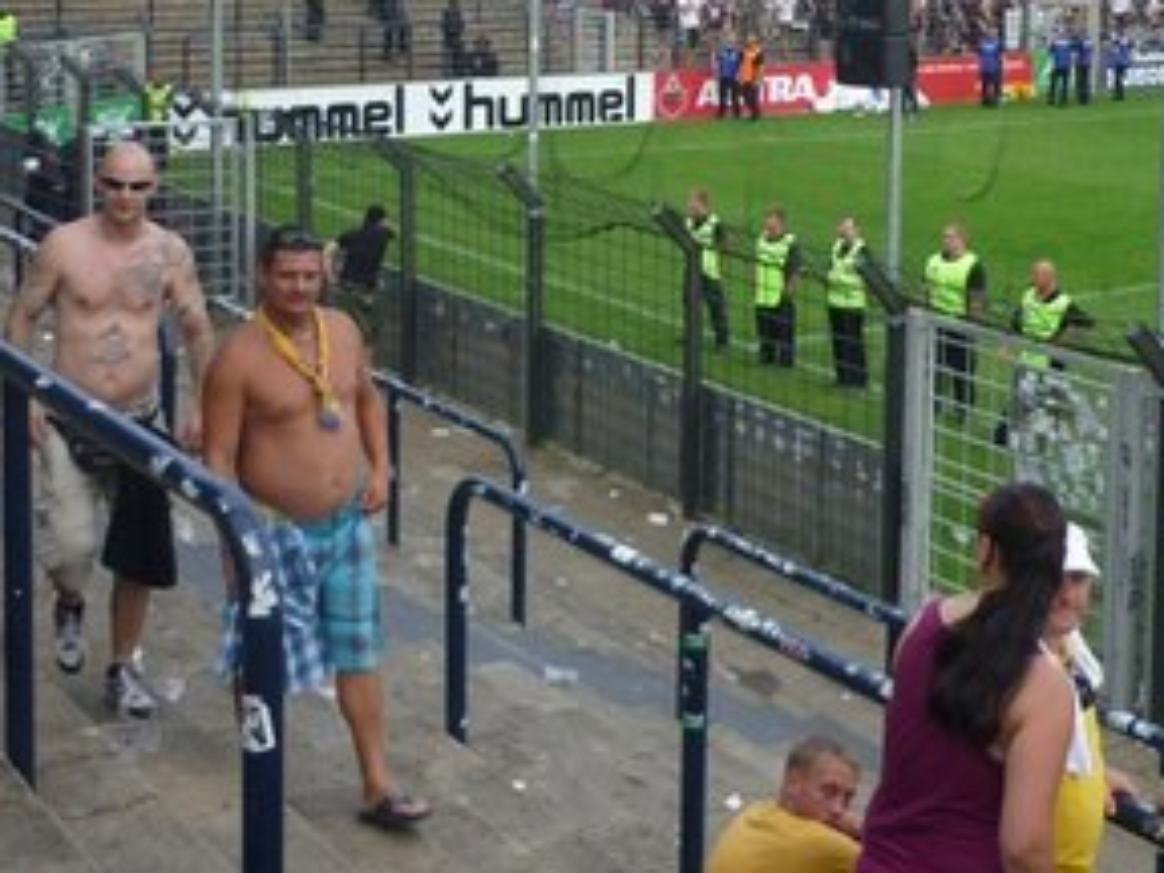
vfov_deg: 23.3
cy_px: 73
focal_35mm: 61
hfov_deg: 31.6
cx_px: 717
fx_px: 2051
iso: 80
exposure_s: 1/320
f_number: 2.8
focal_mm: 5.5
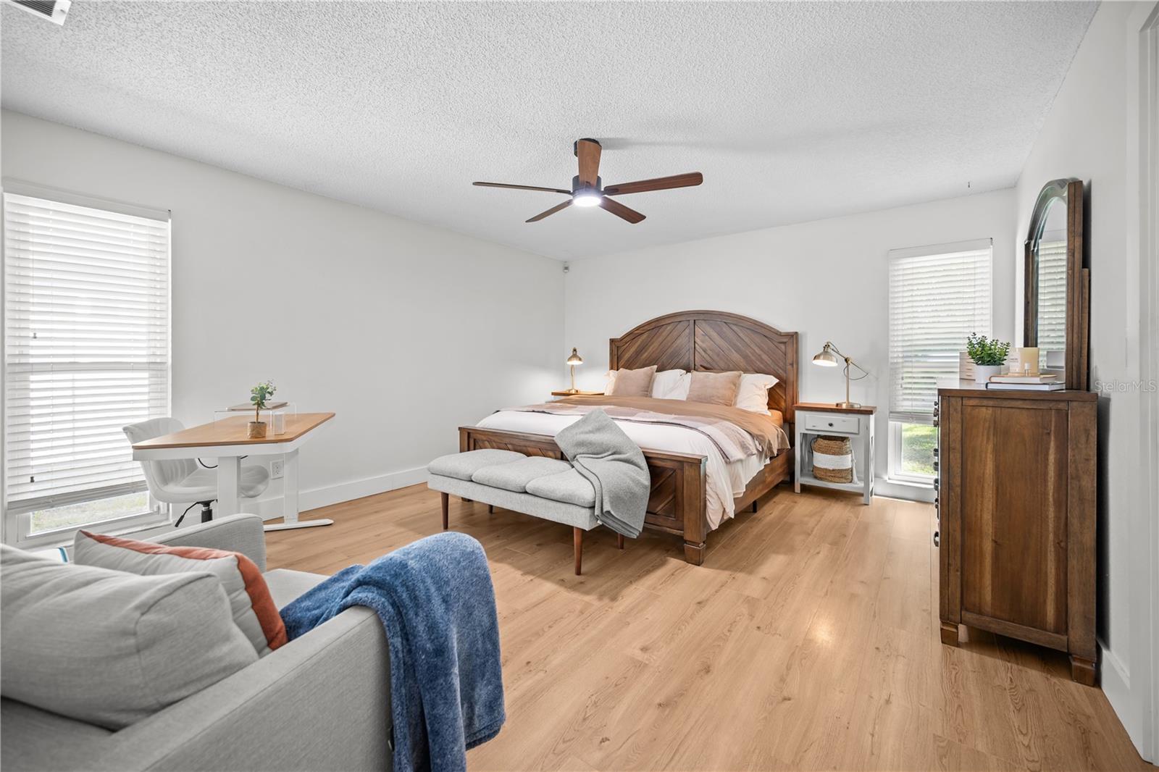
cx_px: 580
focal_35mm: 14
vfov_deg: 81.2
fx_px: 451
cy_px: 386
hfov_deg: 104.3
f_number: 4
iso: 100
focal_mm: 14
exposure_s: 1/2.5
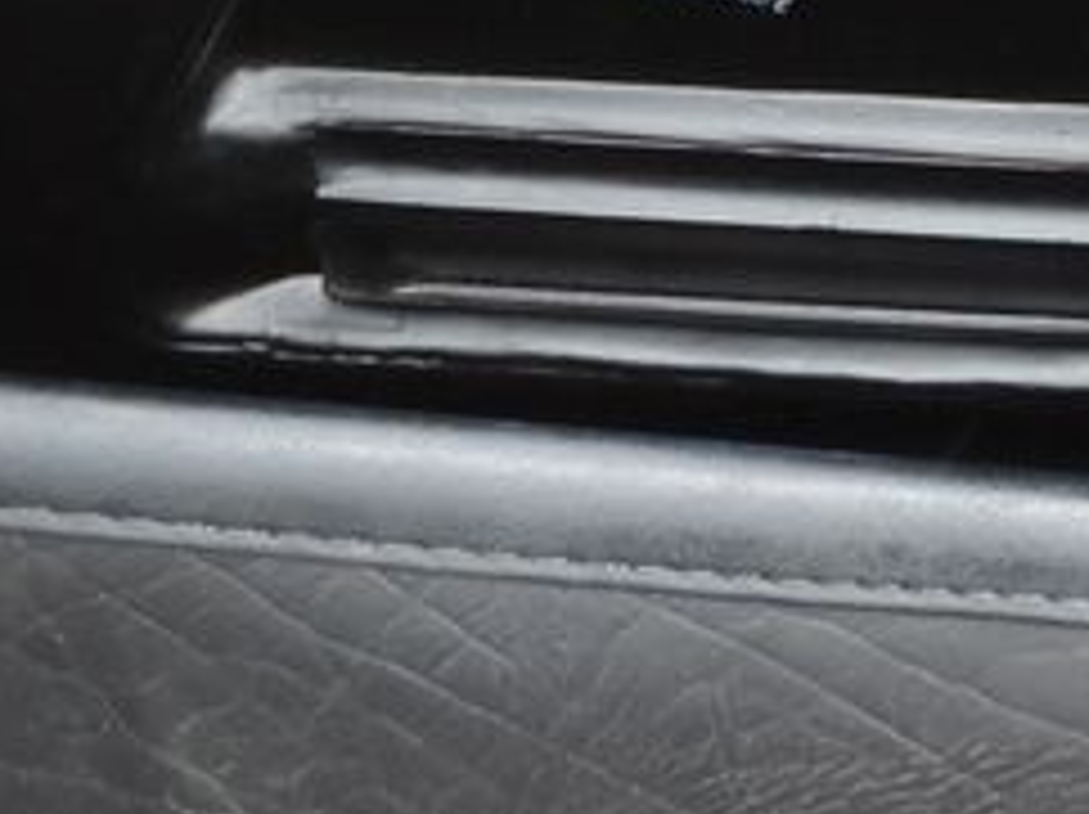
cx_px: 1179
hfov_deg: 15.2
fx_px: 3991
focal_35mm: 127
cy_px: -198
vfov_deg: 11.4
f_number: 3
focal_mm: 4.3
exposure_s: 1/30
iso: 110
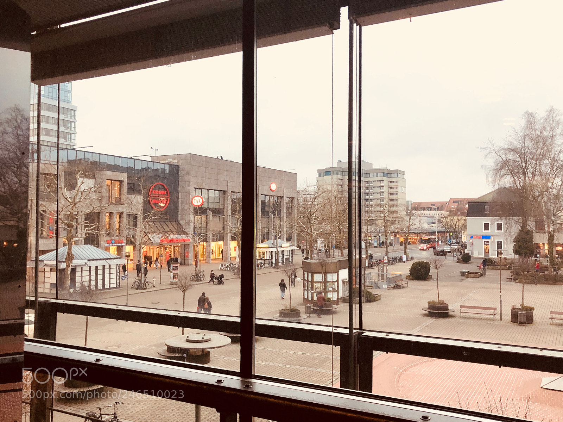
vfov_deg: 49.7
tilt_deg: +2.0
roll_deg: +1.9
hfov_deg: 63.5
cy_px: 211
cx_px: 282
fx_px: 455
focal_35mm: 28
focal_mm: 3.99
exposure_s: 1/33
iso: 40
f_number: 1.8
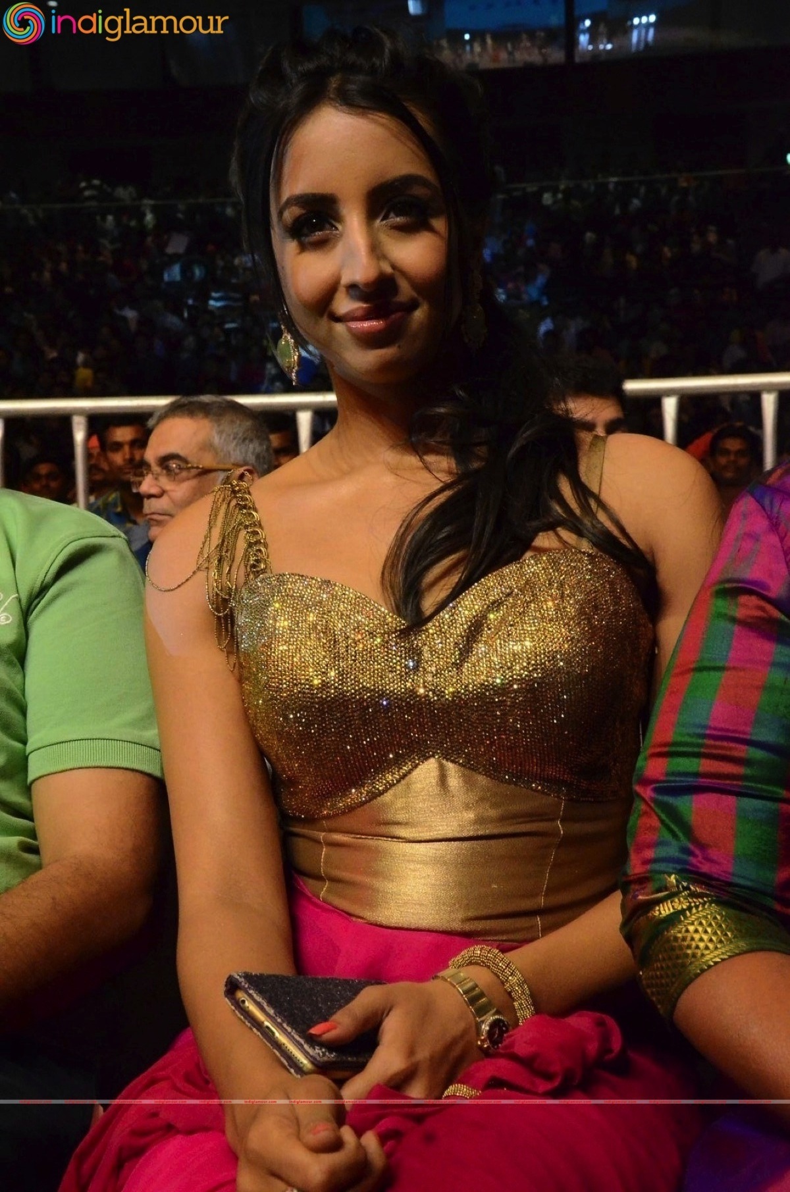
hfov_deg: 23.7
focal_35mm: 57
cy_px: 596
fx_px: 1884
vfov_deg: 35.1
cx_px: 395
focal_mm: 38
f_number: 8
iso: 6400
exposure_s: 1/100
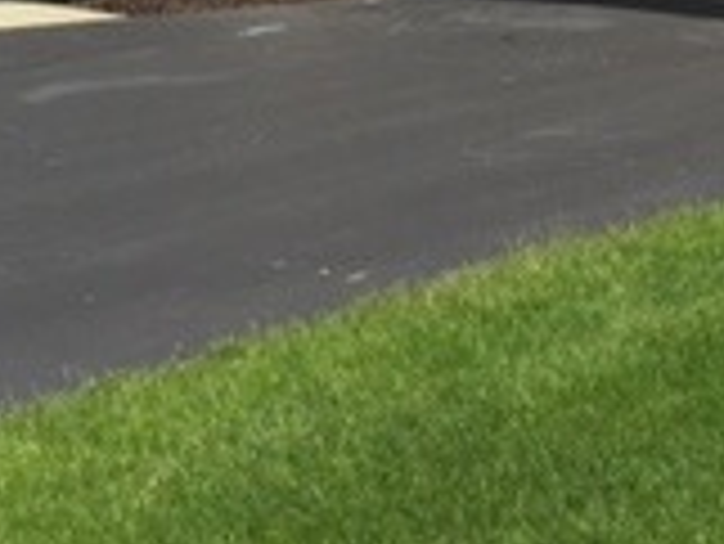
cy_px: -432
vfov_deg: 11.9
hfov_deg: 16.8
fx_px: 2407
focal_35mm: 115
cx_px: 675
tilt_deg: +5.3
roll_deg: -2.5
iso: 32
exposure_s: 1/2825
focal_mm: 4.15
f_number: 2.2
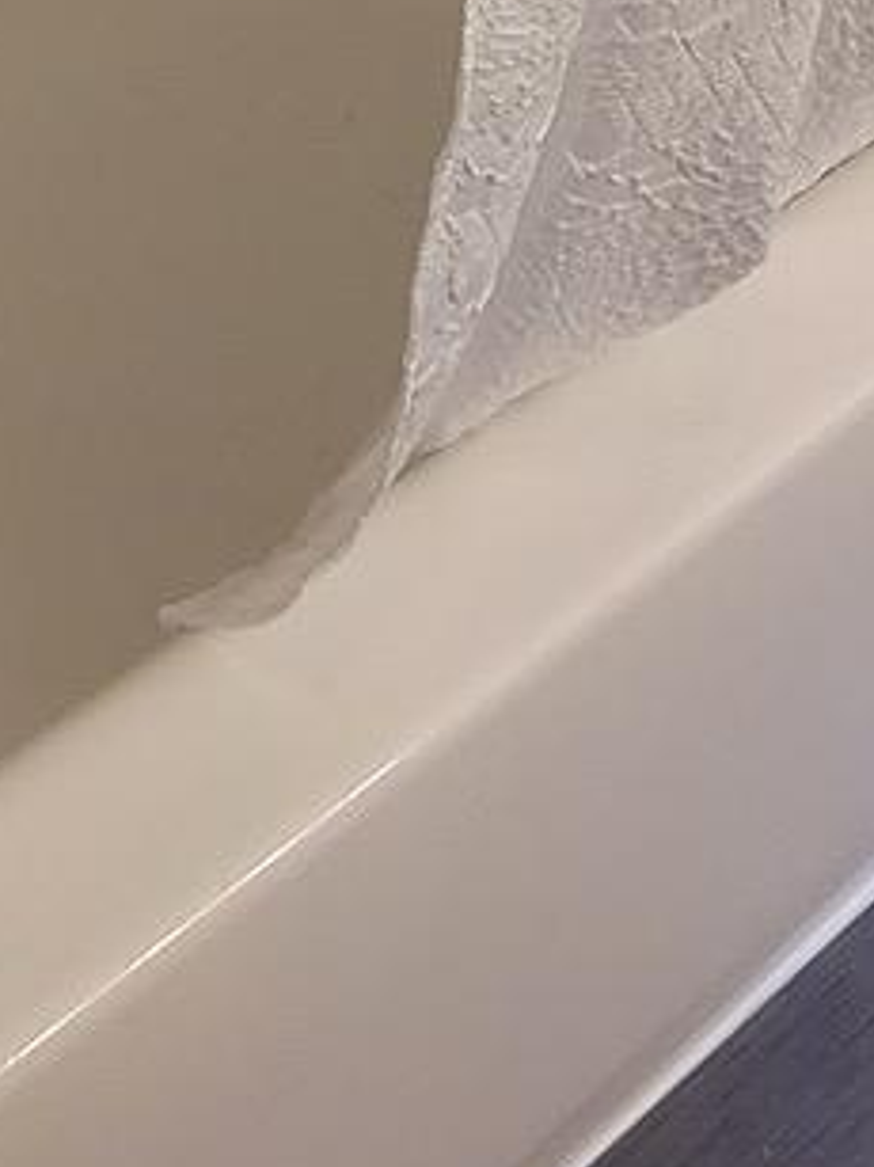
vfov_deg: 17.4
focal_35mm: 65
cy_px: -1338
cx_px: -270
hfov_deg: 20.6
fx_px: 2190
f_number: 2.2
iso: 250
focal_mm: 2.2
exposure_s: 1/59
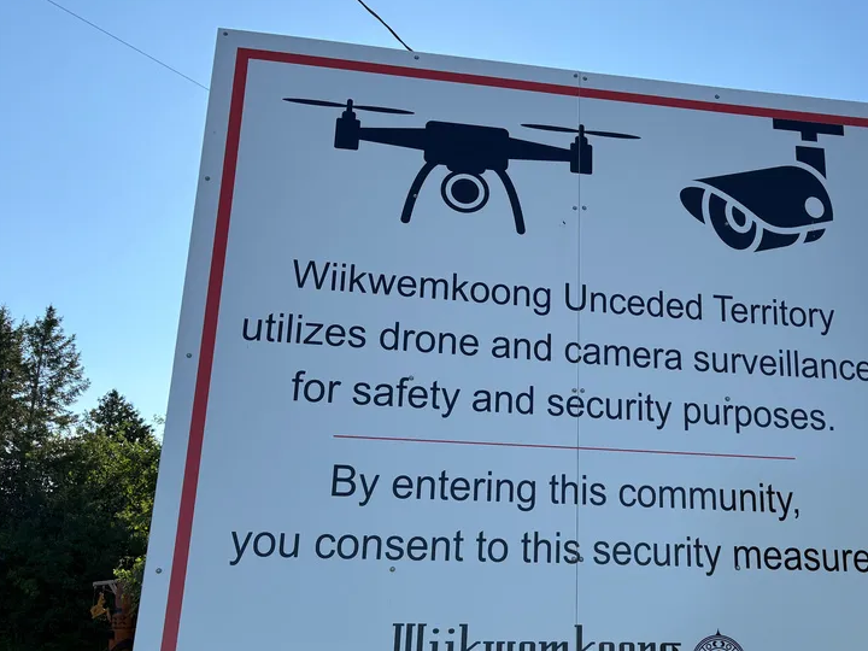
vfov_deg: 38.3
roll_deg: +0.6
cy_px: 430
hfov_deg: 48.9
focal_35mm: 37
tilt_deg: +12.4
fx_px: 928
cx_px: 609
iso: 50
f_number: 1.6
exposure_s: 1/2639
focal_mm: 6
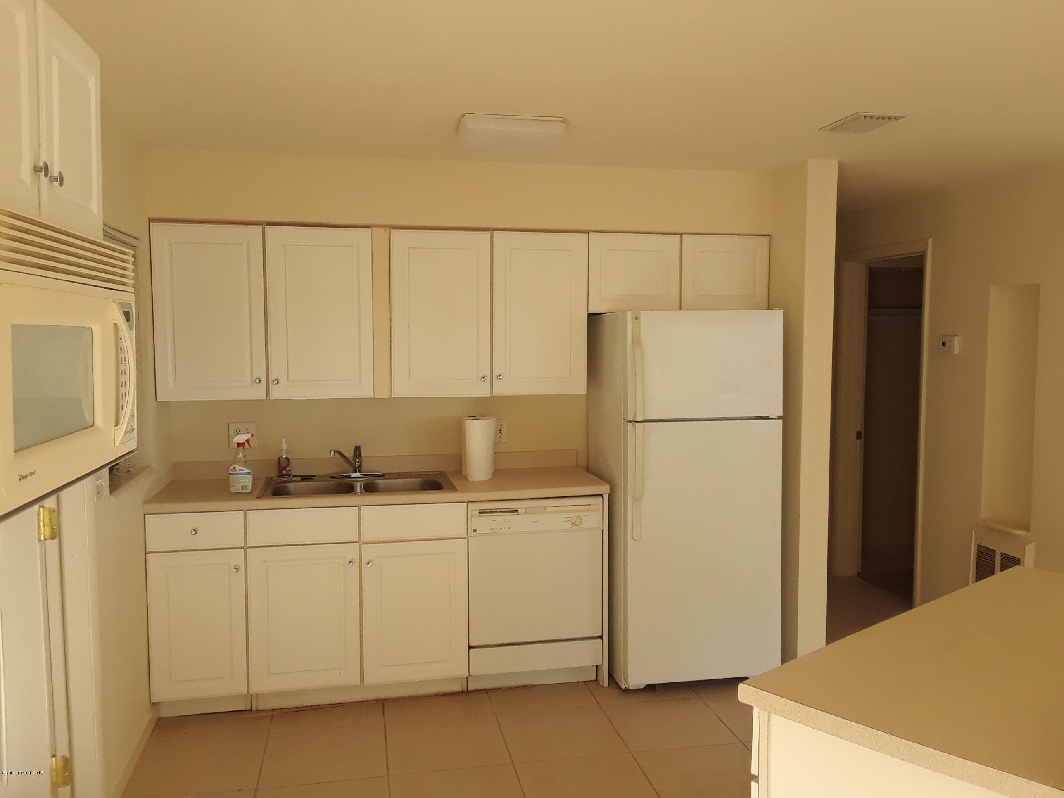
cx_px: 532
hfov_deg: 60.0
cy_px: 399
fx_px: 922
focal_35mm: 30
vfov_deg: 46.8
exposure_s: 1/120
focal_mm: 2.47
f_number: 1.9
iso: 50
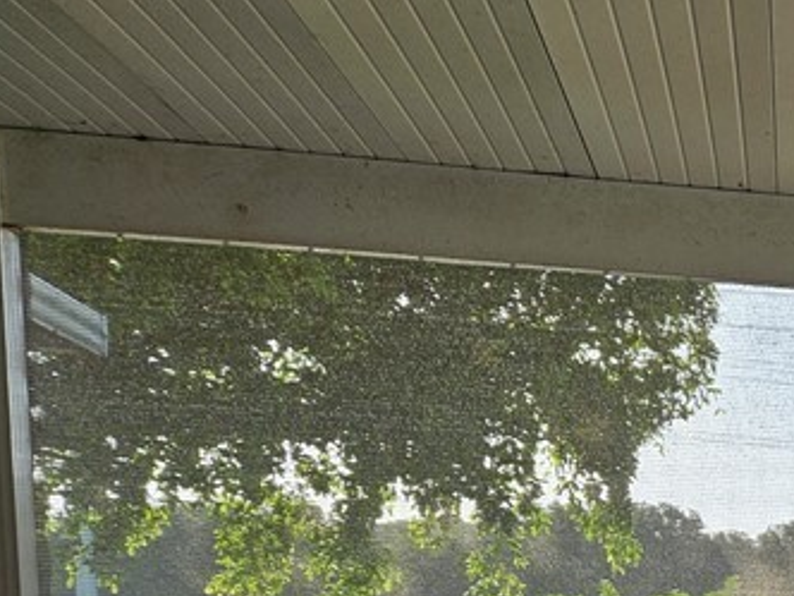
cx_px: 1158
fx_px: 1629
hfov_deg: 22.8
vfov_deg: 18.8
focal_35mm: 71
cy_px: 838
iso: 25
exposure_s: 1/477
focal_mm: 5.4
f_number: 1.8
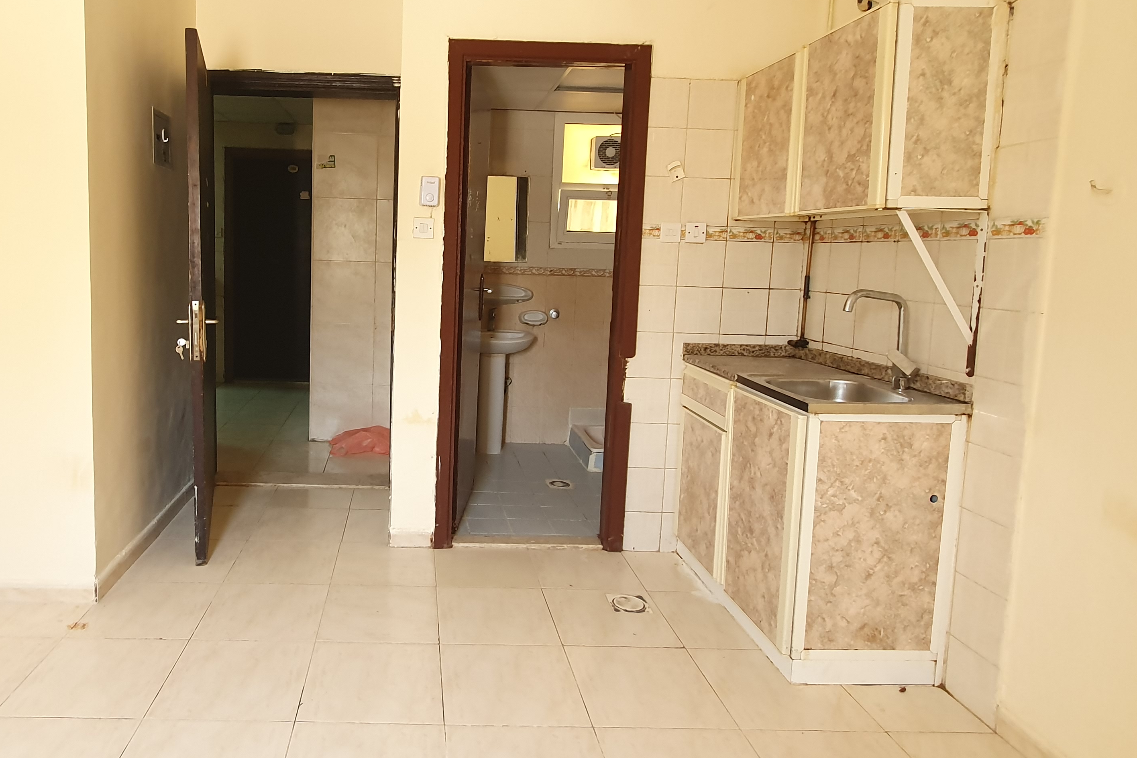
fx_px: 695
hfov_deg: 77.2
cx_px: 426
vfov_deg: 56.9
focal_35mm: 22
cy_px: 316
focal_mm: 1.8
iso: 160
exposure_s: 1/60
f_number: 2.2
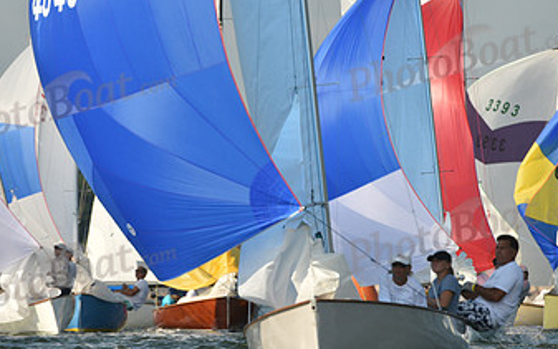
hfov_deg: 3.0
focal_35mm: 702
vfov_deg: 1.9
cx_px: 263
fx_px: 10681
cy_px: 168
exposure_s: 1/1250
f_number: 7.1
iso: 250
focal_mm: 400
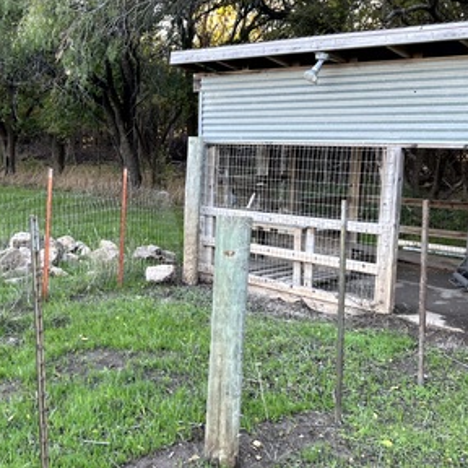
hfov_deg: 33.1
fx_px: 780
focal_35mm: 51
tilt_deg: -7.2
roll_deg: -0.9
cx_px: 159
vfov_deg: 33.4
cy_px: 250
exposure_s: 1/142
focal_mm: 5.7
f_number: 1.5
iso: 64
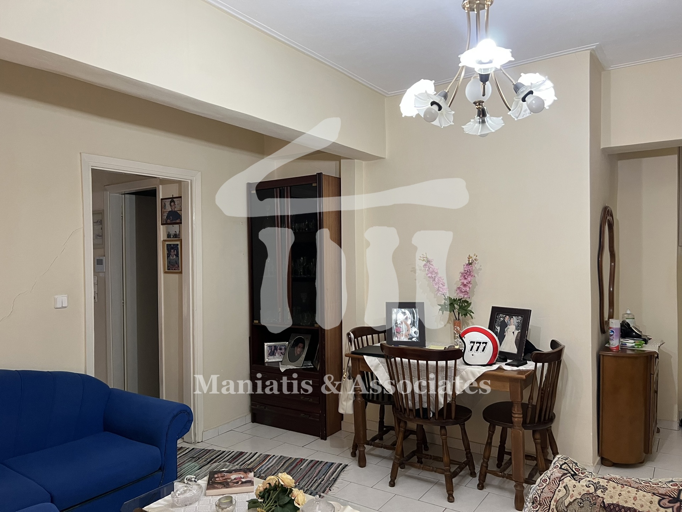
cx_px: 341
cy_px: 256
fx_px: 512
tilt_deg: -0.2
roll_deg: +0.8
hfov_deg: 67.3
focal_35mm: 26
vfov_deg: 53.1
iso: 200
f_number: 1.5
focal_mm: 5.7
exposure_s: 1/50
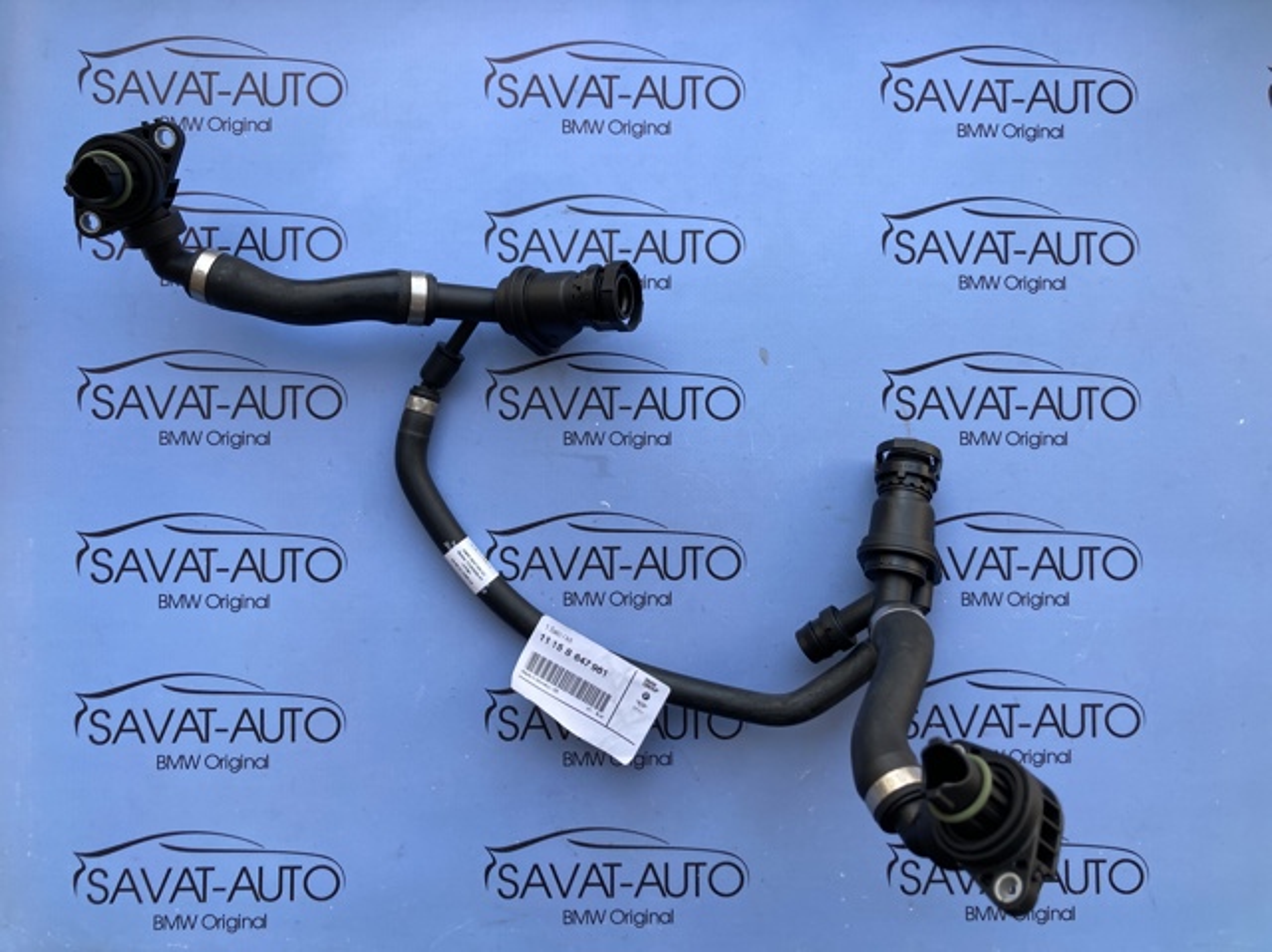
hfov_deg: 63.5
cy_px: 476
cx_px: 636
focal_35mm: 28
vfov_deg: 49.7
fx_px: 1028
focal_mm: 3.99
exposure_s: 1/121
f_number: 1.8
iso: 32
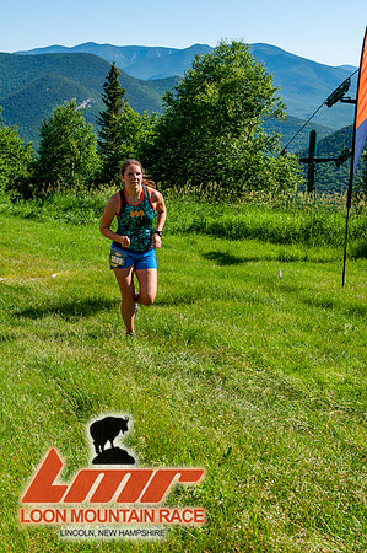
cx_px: 184
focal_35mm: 51
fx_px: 782
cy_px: 276
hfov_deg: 26.4
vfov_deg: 38.9
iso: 200
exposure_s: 1/400
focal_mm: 34
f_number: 8
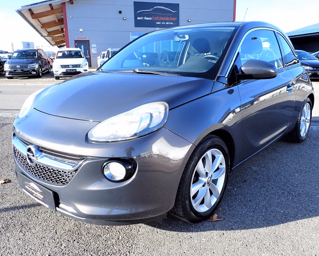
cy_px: 130
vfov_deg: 51.5
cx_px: 164
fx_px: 264
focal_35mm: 28
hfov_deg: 62.2
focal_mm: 4.5
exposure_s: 1/400
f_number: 2.8
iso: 100
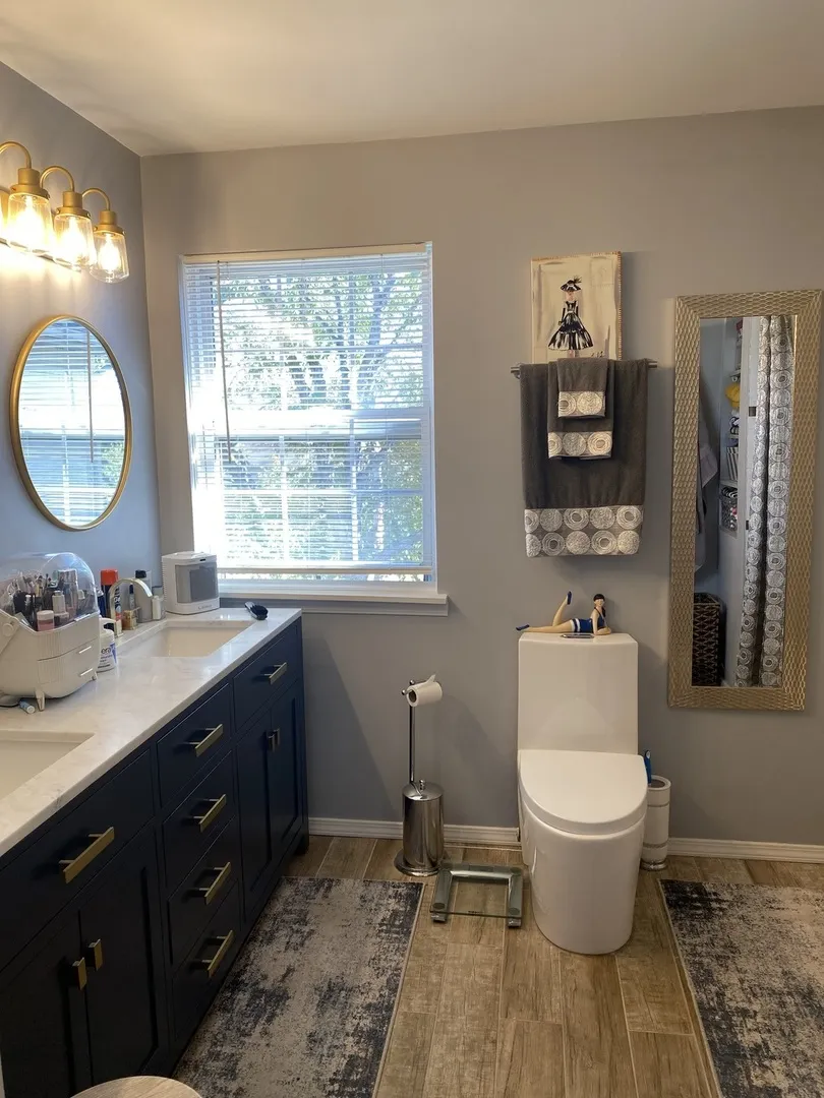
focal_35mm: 26
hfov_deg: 53.1
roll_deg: +0.4
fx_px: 825
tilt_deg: -7.8
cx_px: 412
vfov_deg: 67.3
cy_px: 549
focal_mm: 4.25
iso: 40
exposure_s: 1/120
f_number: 1.8
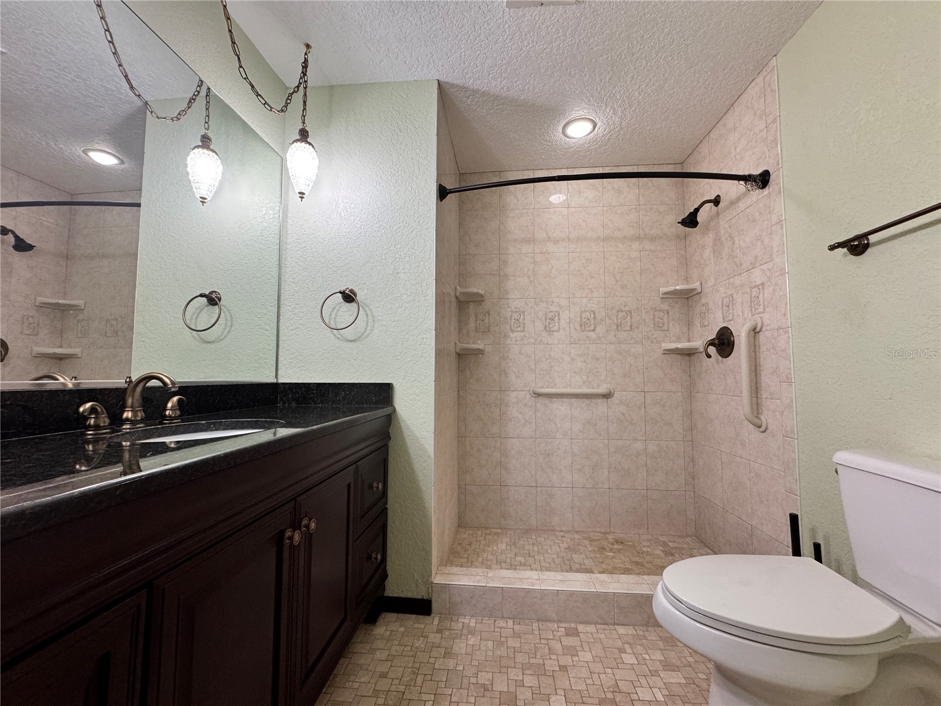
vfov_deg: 85.7
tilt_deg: +3.3
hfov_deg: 102.1
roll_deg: -0.3
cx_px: 470
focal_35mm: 14
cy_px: 353
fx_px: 381
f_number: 2.2
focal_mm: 2.22
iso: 200
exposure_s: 1/120
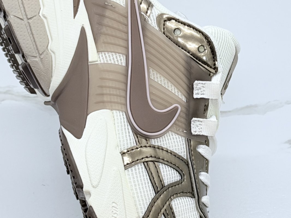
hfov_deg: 39.7
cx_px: 146
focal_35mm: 48
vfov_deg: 30.3
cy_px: 109
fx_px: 403
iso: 64
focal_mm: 6.76
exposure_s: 1/444
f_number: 1.78
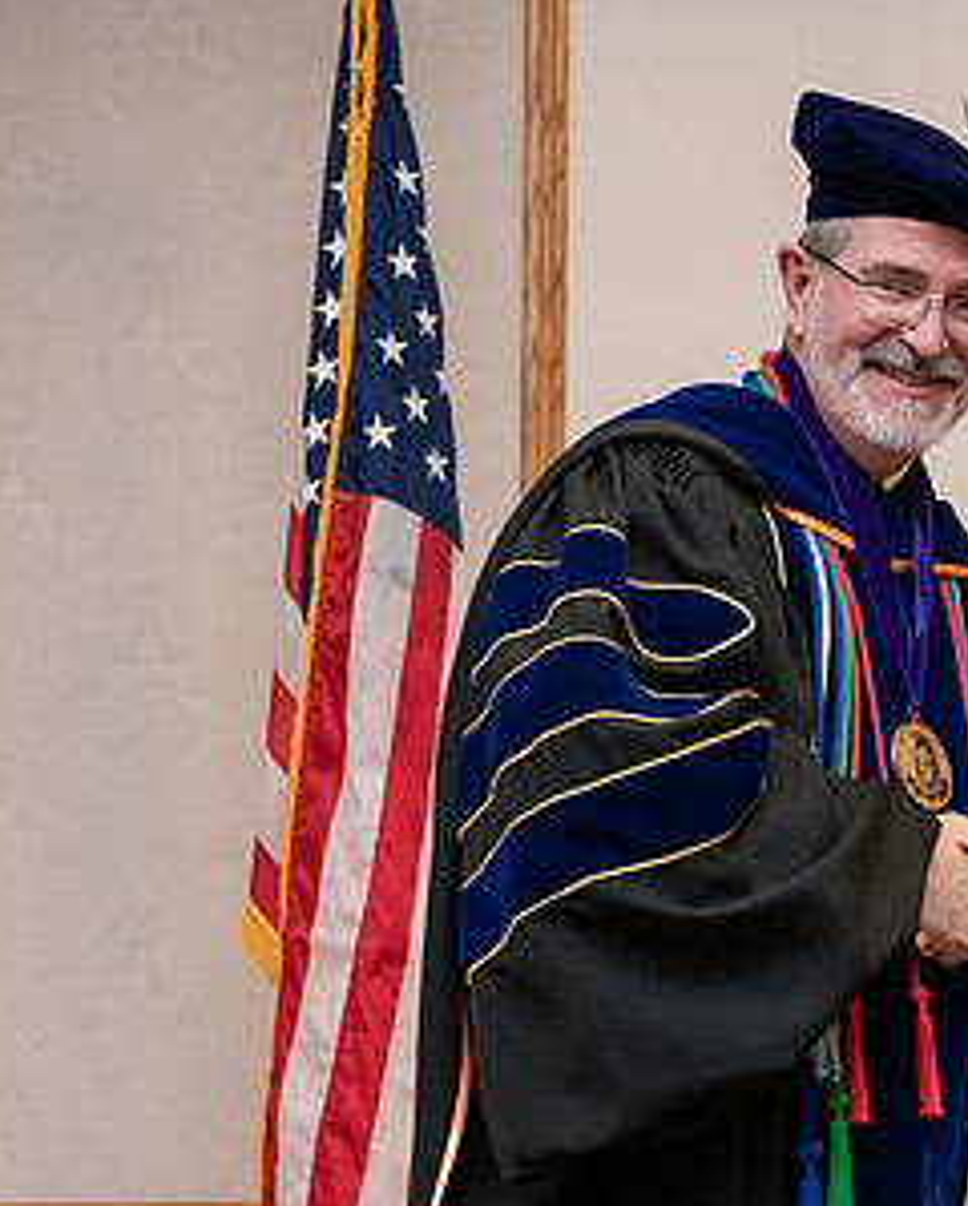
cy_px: 772
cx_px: 1121
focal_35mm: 120
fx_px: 4289
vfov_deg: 16.0
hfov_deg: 12.6
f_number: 5.6
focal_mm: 66
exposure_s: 1/200
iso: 2000
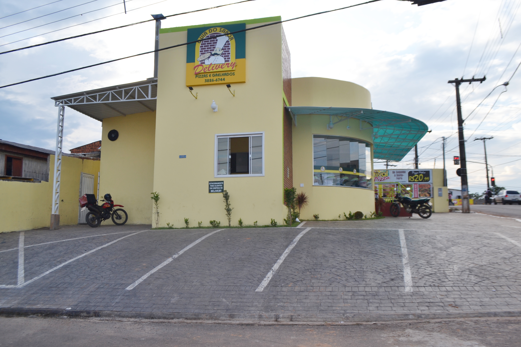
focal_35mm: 27
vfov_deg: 47.9
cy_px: 174
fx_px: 391
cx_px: 260
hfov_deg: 67.4
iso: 100
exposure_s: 1/200
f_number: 5.6
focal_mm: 18
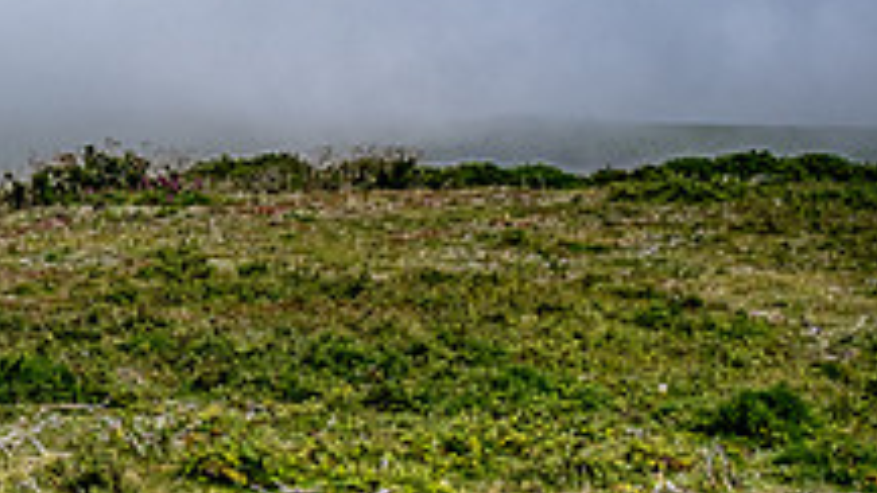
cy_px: 143
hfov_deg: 20.6
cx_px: -133
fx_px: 2279
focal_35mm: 98
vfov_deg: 12.3
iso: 160
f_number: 5.6
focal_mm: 23
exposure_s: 1/2000
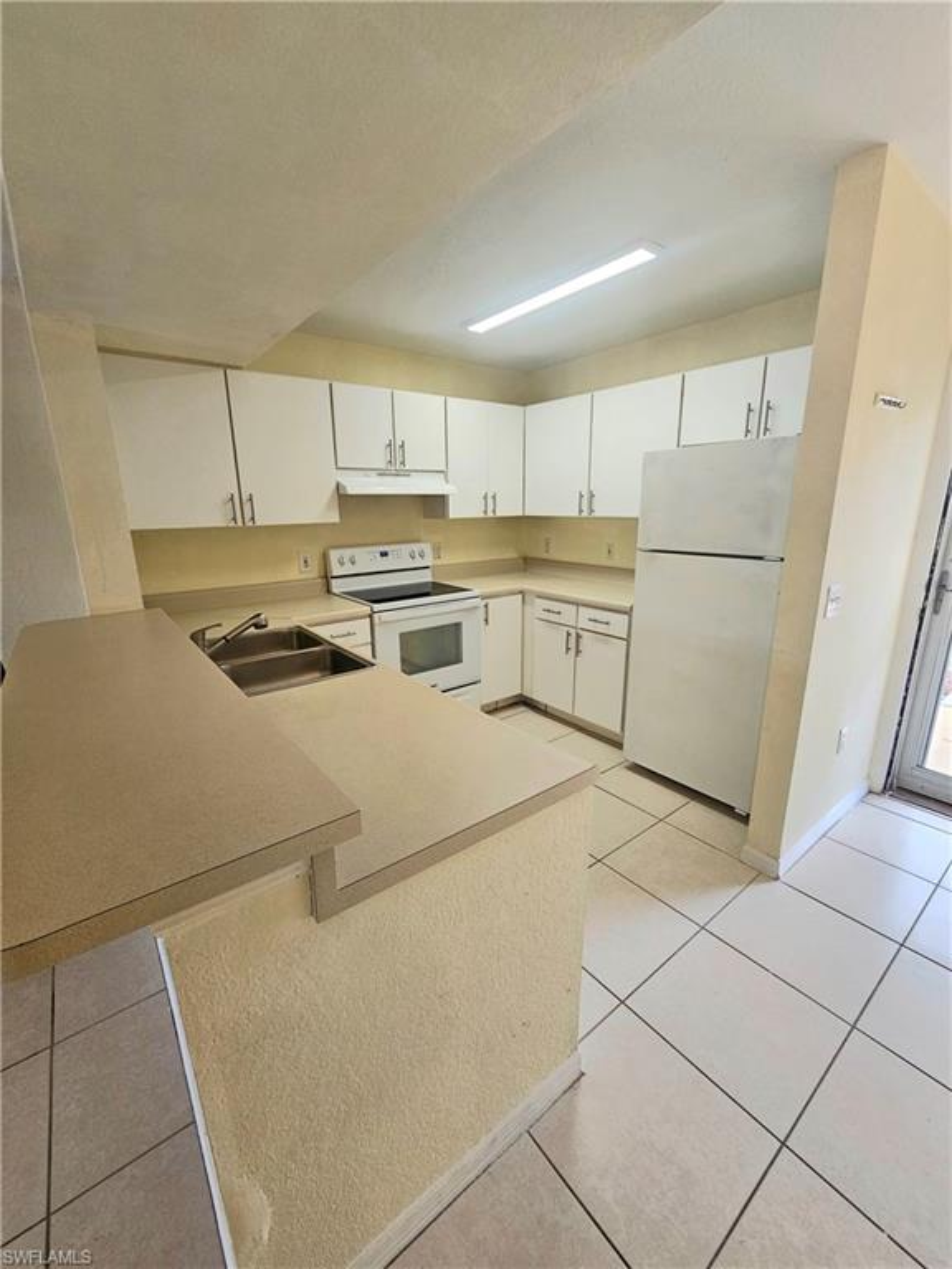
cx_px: 476
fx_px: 477
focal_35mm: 13
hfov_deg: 89.9
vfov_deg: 106.2
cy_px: 634
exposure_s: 1/60.2
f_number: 2.2
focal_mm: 2.2
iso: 80
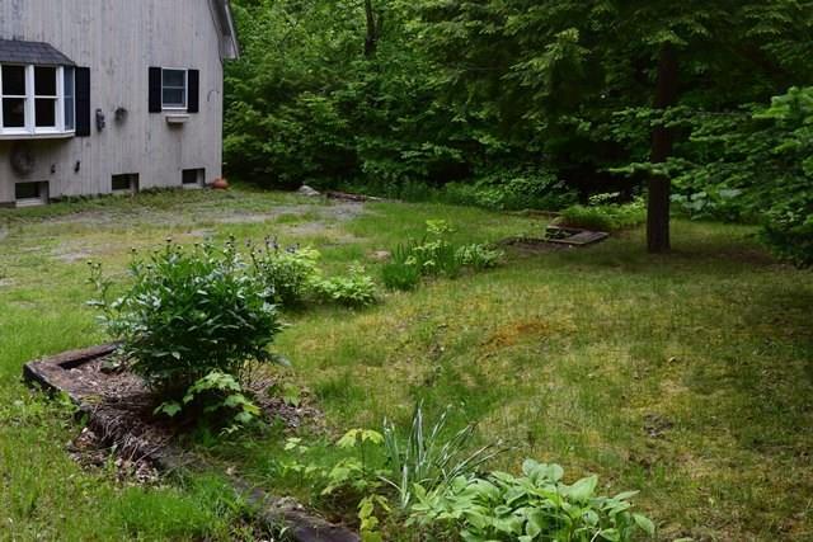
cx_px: 406
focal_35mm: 40
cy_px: 271
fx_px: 915
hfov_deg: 47.9
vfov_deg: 33.0
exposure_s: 1/200
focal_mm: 27
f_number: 10
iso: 400
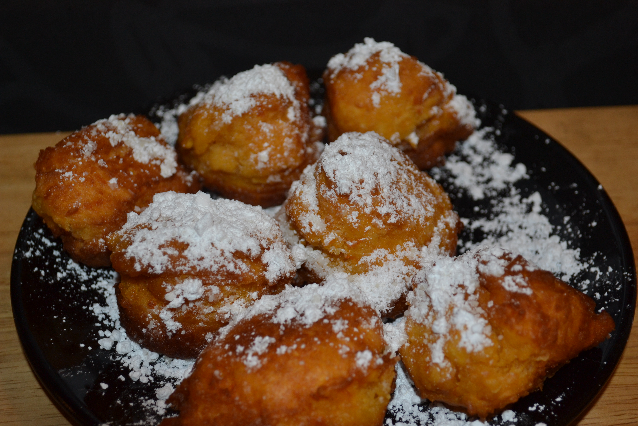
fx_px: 1063
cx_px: 319
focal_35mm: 60
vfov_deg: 22.6
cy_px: 213
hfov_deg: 33.4
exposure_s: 1/60
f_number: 5.3
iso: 360
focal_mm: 40
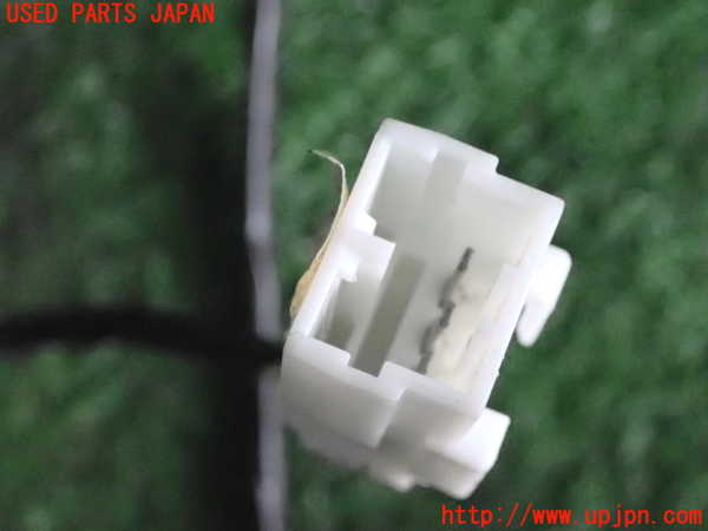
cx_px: 354
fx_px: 1677
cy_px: 266
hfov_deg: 23.8
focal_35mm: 82
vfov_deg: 18.0
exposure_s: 1/250
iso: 6400
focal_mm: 14.62
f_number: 4.3
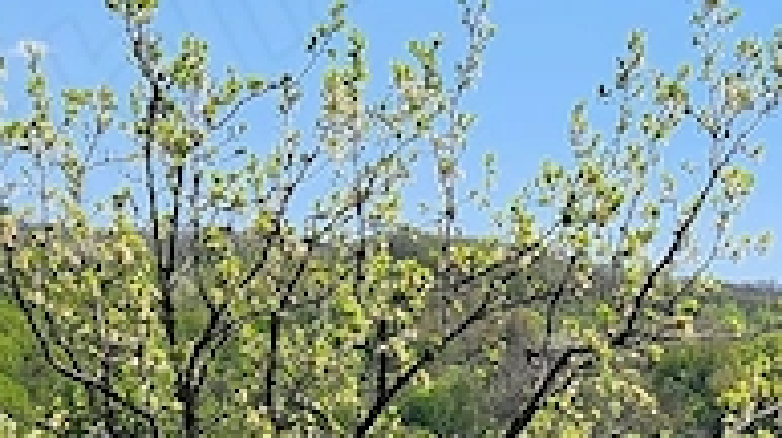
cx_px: 750
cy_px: 1091
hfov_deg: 16.2
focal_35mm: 130
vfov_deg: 8.4
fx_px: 2692
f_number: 1.8
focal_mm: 5.4
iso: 20
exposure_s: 1/1461
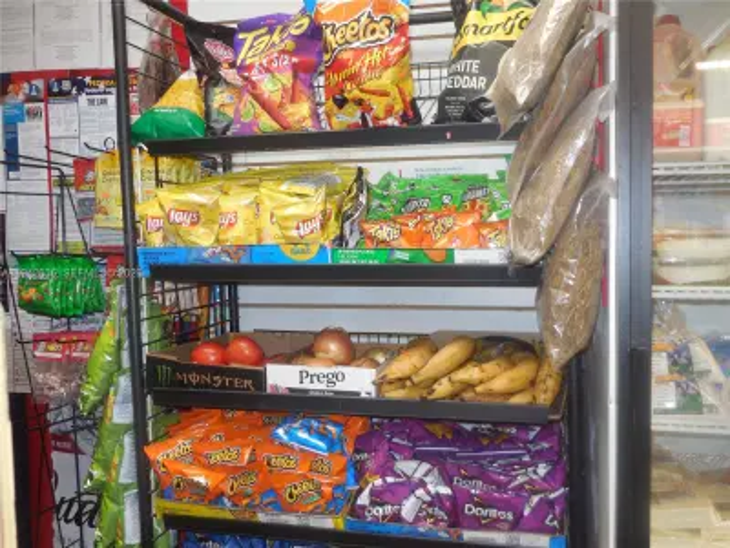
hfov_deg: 54.0
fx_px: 717
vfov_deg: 41.8
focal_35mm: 34
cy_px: 274
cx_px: 365
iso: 200
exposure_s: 1/30
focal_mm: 6.1
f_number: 3.4
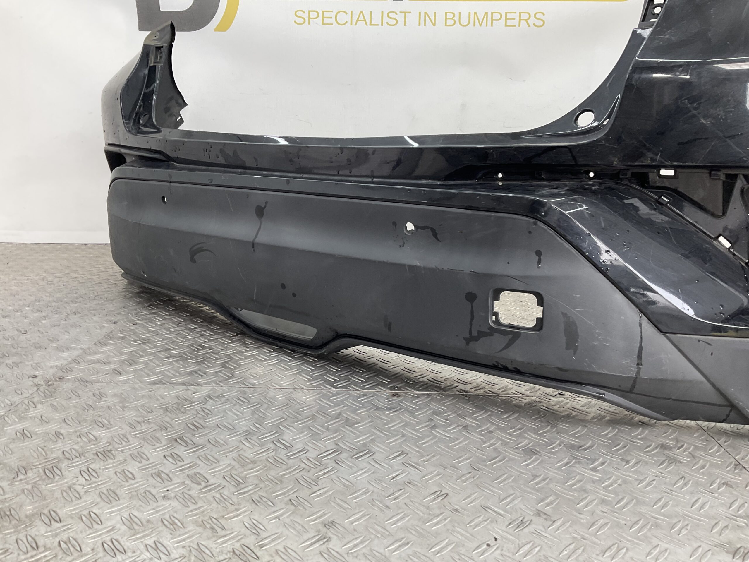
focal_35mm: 29
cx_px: 374
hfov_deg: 61.7
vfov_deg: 48.2
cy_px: 281
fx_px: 627
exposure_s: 1/120
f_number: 1.8
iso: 25
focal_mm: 3
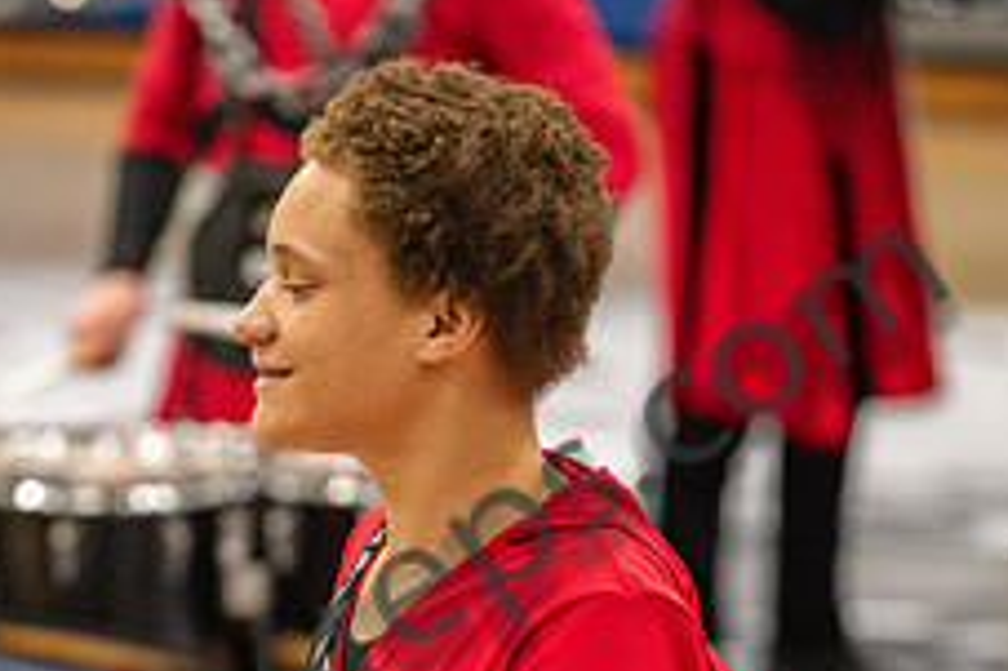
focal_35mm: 512
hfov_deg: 4.0
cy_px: 749
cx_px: 266
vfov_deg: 2.7
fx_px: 14325
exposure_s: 1/500
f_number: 4
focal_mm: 200
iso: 6400
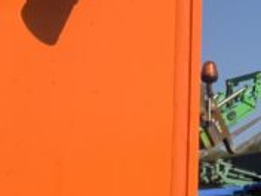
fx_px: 1274
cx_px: 261
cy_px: -175
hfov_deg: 11.6
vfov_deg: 8.4
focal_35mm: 169
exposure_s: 1/2227
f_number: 1.8
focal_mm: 3
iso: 20
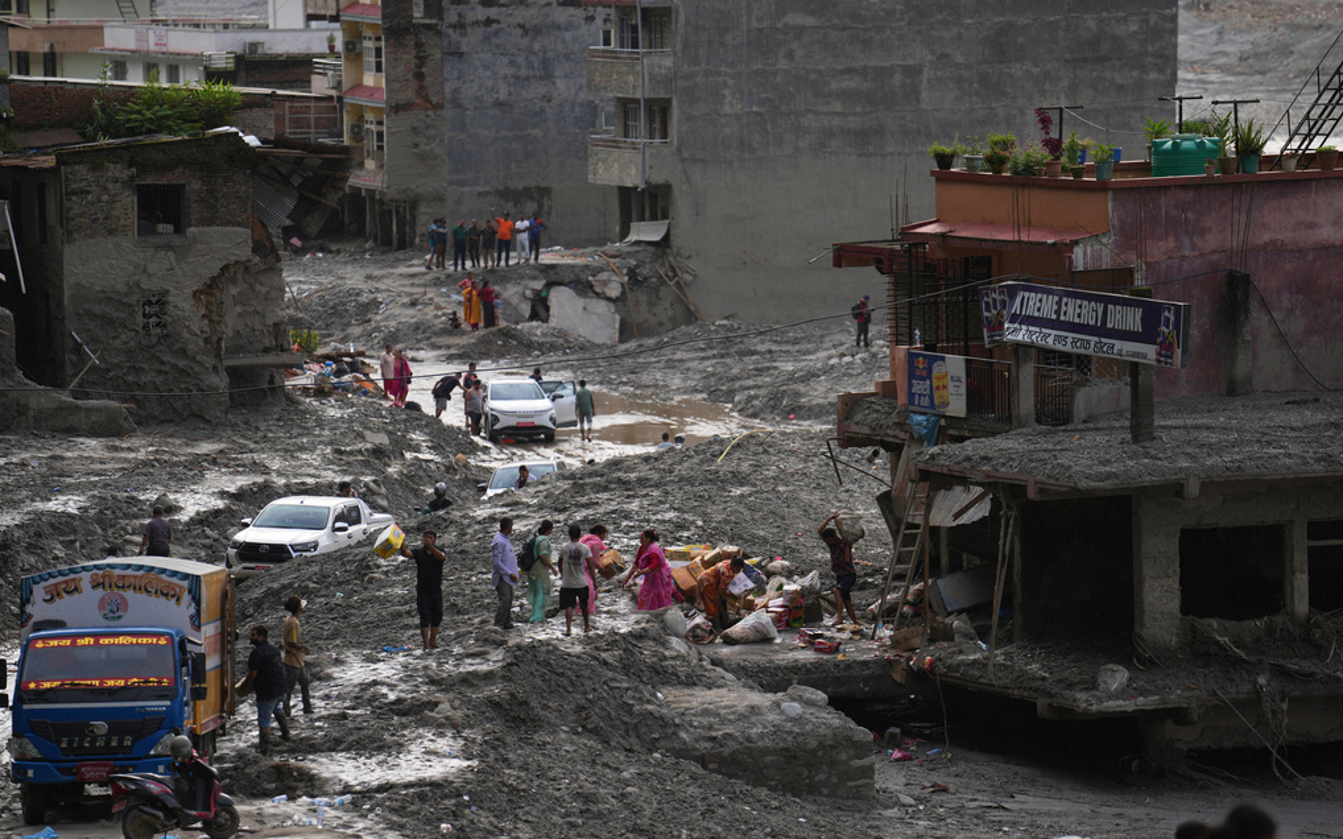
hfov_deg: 10.2
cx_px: 670
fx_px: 7502
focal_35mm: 205
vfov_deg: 6.4
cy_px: 396
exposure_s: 1/1000
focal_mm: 200
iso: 125
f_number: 2.8
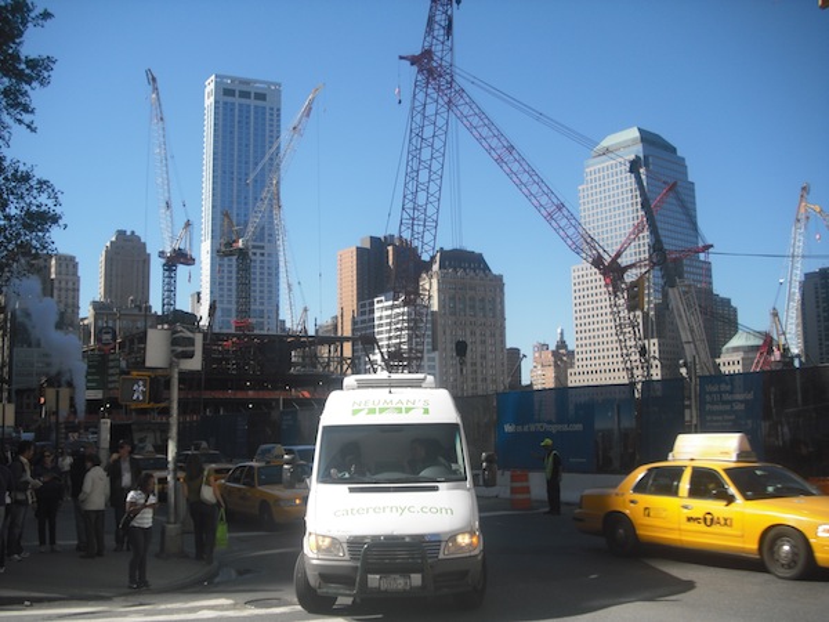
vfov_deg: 37.7
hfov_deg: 49.0
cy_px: 311
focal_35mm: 38
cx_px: 414
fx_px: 910
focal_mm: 6.2
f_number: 5.6
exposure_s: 1/200
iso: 64
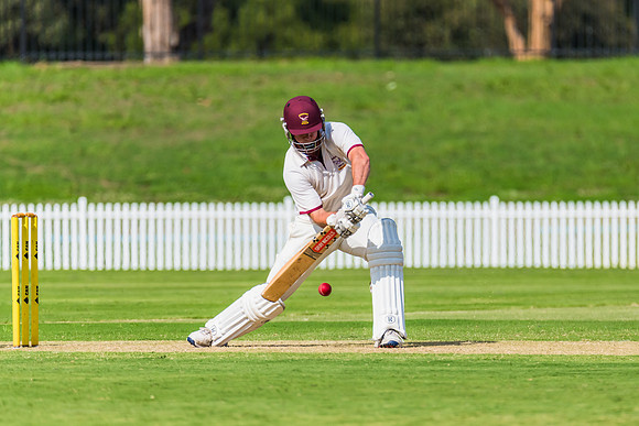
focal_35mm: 579
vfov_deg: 2.4
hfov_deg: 3.6
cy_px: 238
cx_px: 402
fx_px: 10286
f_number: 6.3
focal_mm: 460
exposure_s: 1/4000
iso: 500
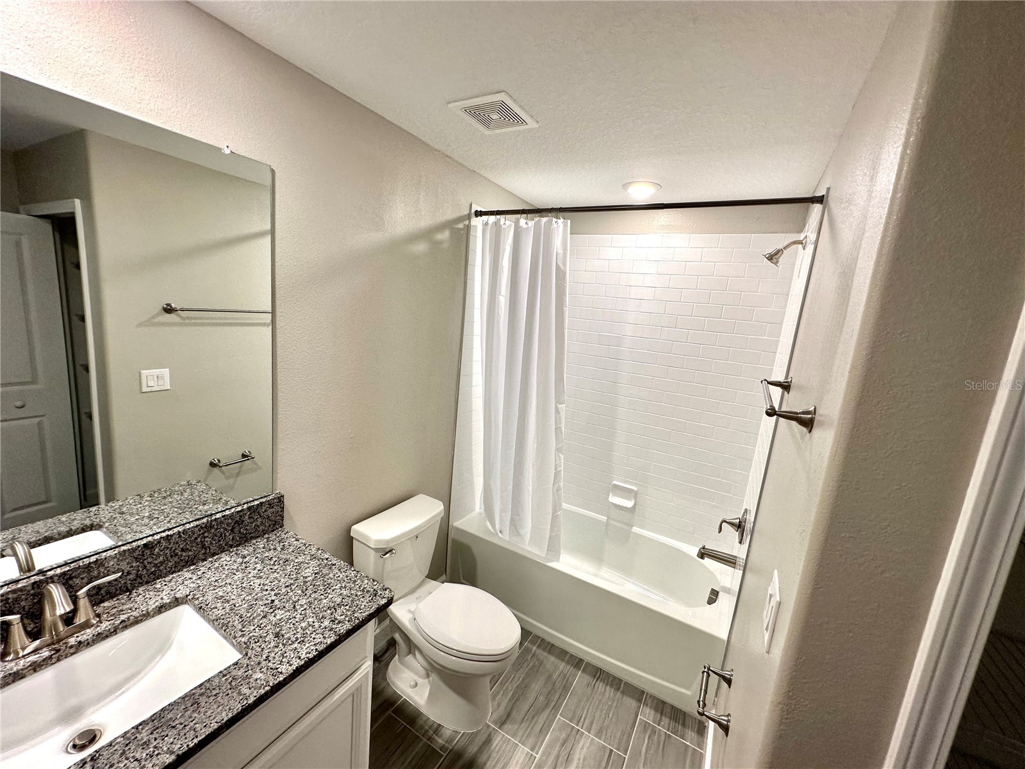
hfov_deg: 102.1
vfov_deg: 85.7
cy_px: 384
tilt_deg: -11.1
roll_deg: -5.3
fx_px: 415
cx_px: 512
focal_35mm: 14
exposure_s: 1/120
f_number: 2.2
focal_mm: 2.22
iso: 160
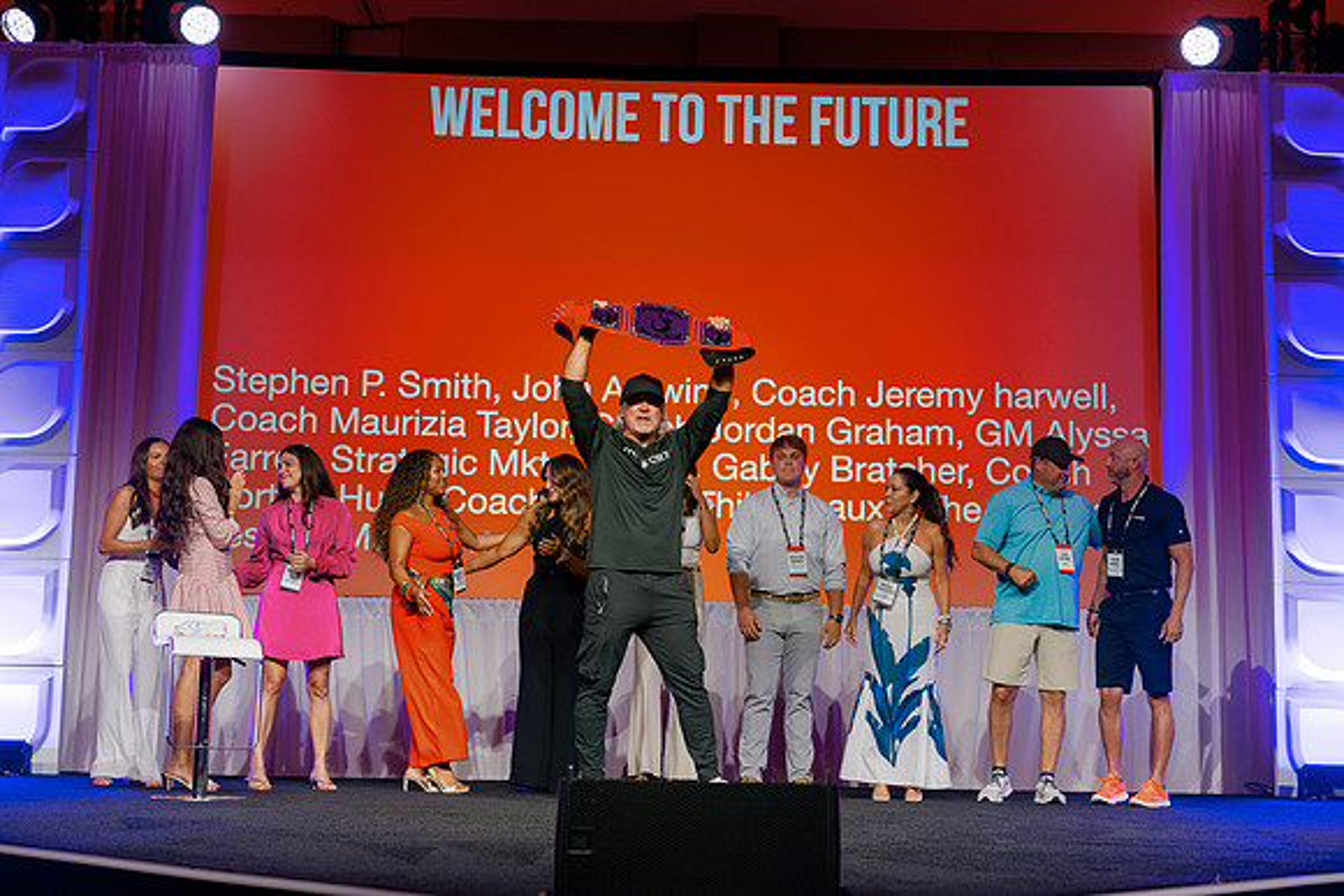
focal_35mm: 50
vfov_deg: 27.0
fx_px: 1867
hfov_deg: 39.6
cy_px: 448
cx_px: 672
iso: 800
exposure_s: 1/200
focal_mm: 50
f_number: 4
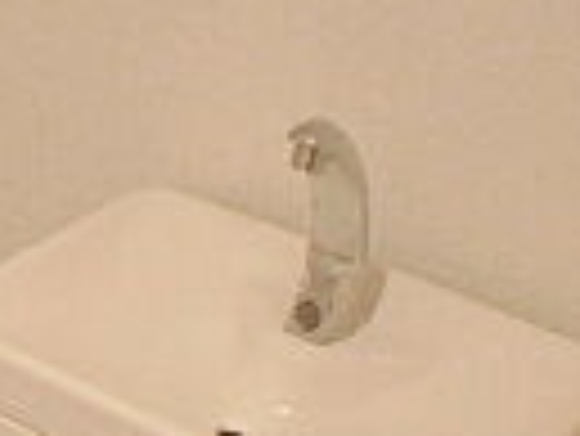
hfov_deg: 16.4
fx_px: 1744
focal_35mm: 104
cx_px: -400
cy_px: 791
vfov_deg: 12.9
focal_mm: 3.7
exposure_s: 1/50
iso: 200
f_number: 3.5
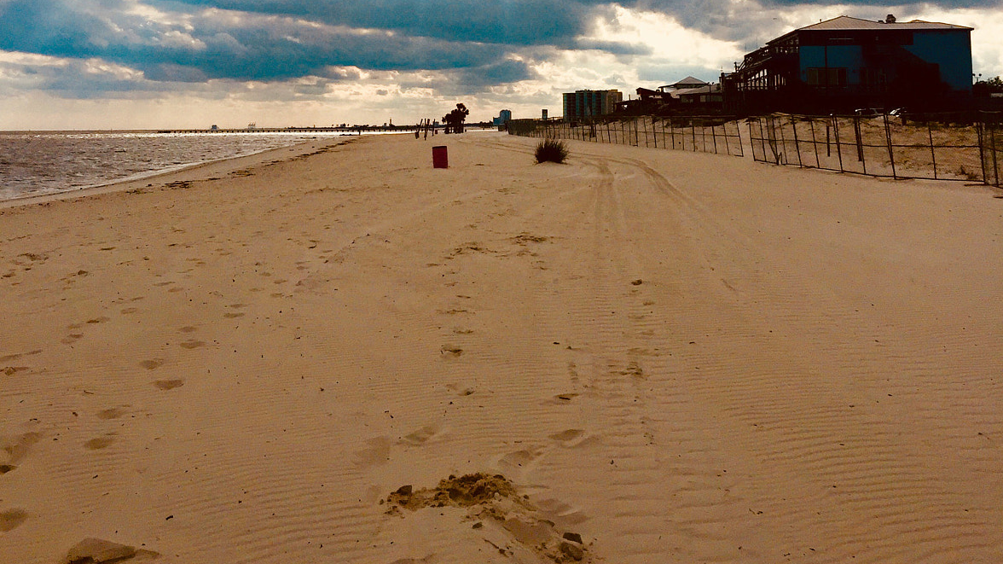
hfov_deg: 47.4
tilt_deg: +6.8
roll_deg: -0.2
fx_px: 1143
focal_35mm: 43
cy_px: 44
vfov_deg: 26.7
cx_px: 498
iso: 32
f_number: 2.2
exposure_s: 1/9901
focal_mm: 4.15
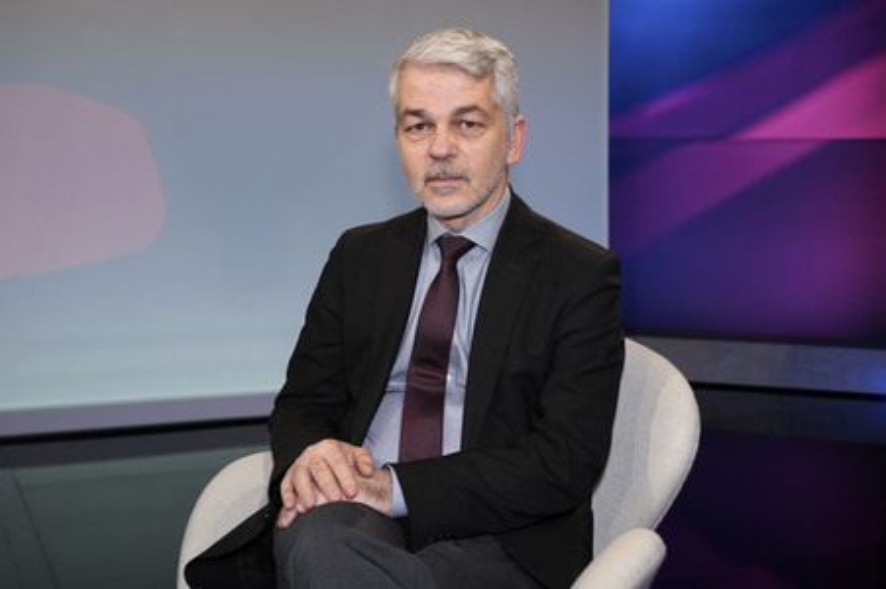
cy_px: 294
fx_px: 959
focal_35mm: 39
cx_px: 443
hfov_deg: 49.6
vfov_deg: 34.2
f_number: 5.6
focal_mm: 39
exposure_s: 1/125
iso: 1600
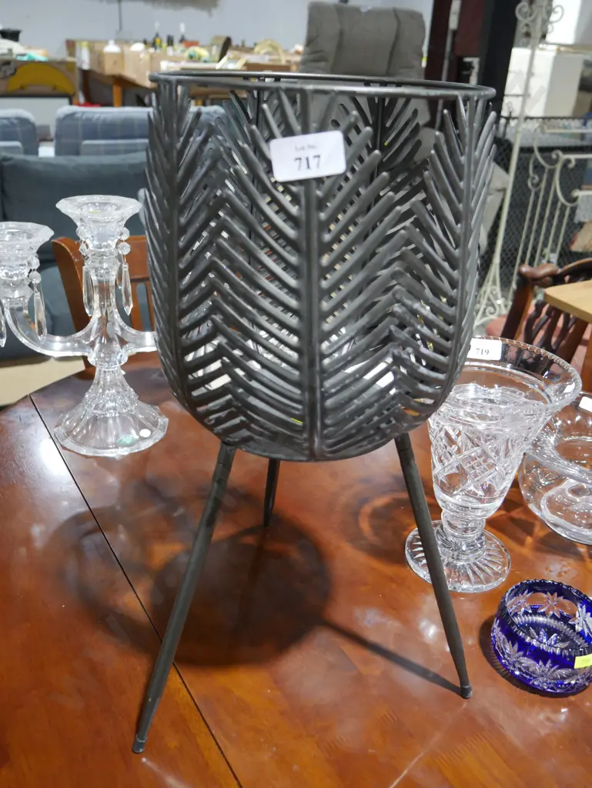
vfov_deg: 56.8
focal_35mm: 32
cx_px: 296
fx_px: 729
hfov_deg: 44.2
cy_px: 394
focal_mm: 16
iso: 800
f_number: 3.6
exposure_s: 1/60
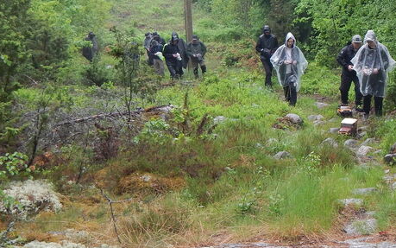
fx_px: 971
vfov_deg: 14.5
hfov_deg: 22.7
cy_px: 82
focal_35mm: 90
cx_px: 314
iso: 125
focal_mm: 7
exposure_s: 1/80
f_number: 4
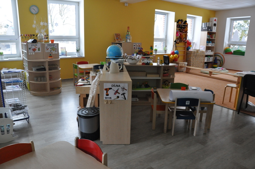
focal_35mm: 27
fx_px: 191
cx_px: 128
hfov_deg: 67.5
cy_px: 84
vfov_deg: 47.8
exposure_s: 1/125
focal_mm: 18
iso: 1250
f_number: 5.6
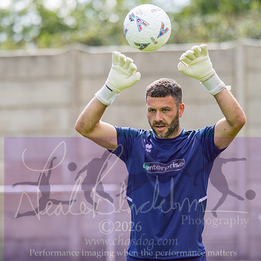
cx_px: 98
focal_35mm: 259
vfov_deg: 6.8
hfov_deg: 6.8
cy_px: 130
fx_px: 2209
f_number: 1.8
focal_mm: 135
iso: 80
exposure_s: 1/1600
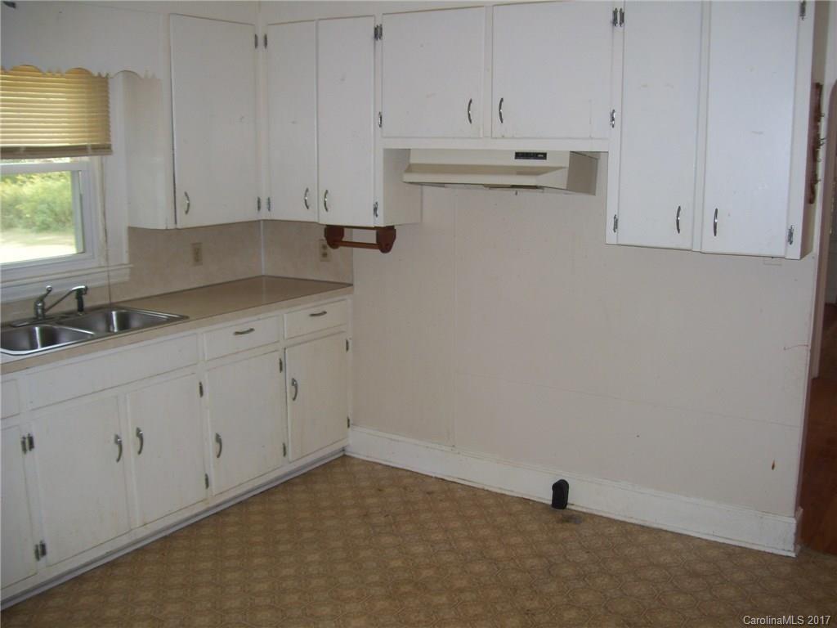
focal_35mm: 36
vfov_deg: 39.7
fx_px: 870
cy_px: 314
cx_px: 418
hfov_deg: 51.4
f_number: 2.7
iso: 80
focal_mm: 6
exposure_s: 1/60
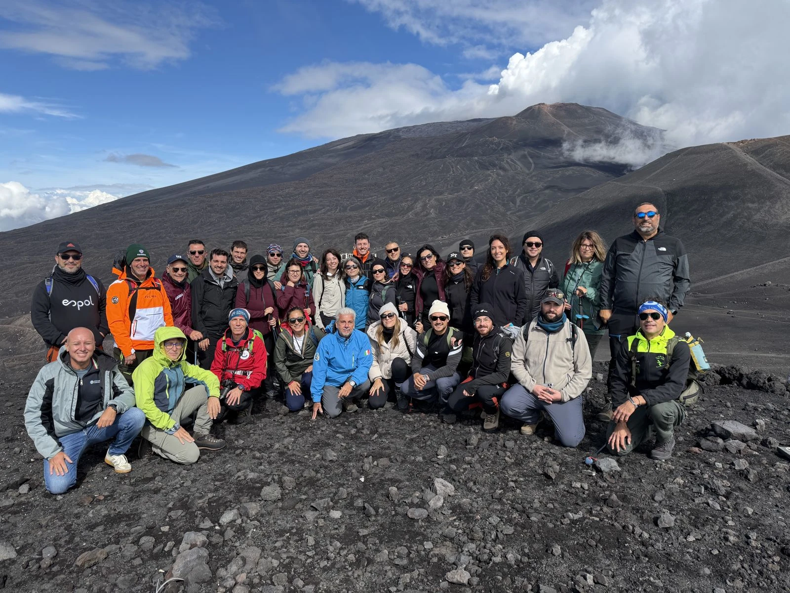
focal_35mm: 24
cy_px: 296
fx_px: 548
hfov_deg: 71.6
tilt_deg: -8.8
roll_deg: -2.3
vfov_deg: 56.8
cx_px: 395
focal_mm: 6.76
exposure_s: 1/3953
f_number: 1.78
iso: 100
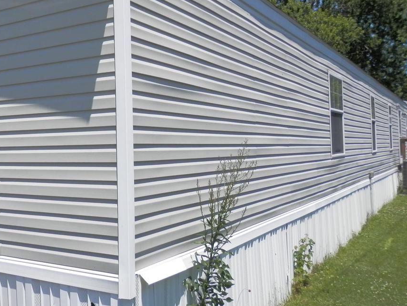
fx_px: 494
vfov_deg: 34.3
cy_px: 127
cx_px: 92
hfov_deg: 43.1
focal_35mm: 42
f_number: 8.7
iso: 80
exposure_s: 1/160
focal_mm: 4.5
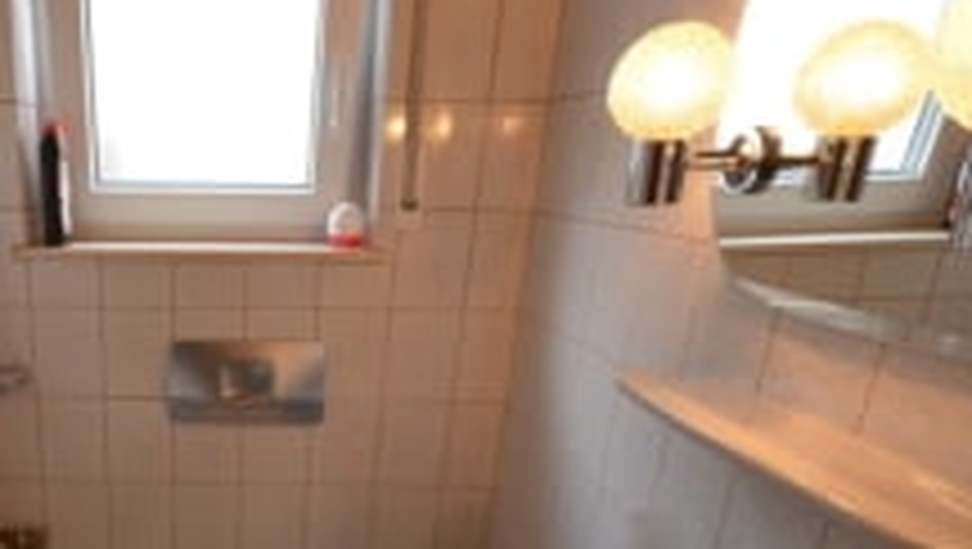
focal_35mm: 29
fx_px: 748
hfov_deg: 60.2
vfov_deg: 38.9
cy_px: 434
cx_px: 180
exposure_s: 1/60
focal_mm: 10
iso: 2500
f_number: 9
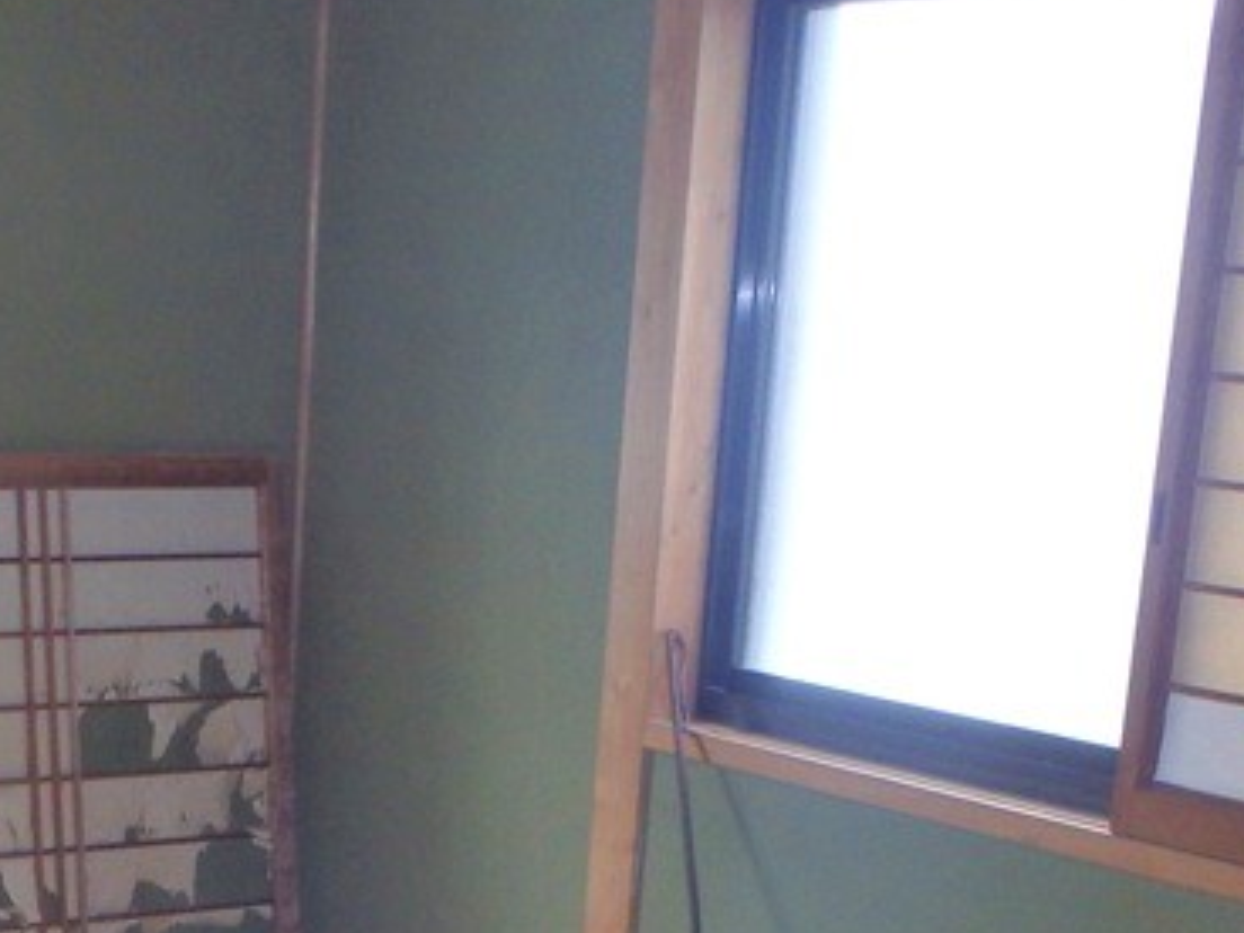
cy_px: 1051
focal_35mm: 76
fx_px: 2731
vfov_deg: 18.6
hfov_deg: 25.0
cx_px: 169
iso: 200
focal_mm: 5
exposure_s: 1/50
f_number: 3.9
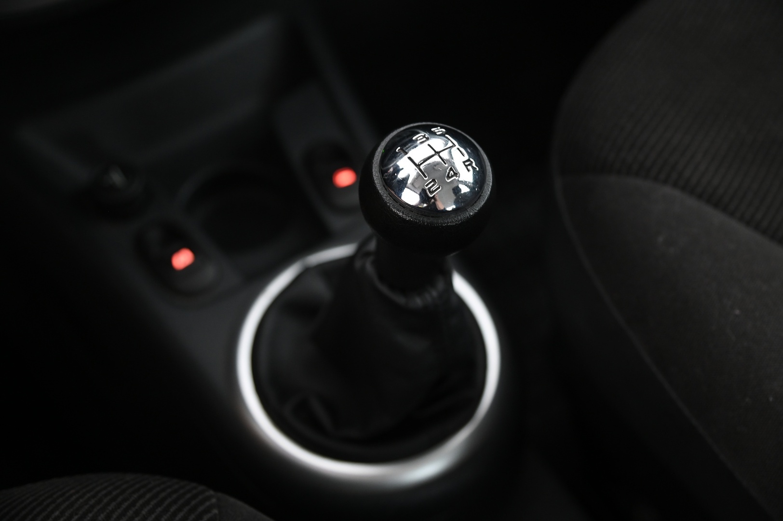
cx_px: 392
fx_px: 1043
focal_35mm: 48
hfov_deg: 41.1
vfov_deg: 28.0
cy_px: 260
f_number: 4
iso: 2000
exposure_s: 1/10
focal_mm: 48
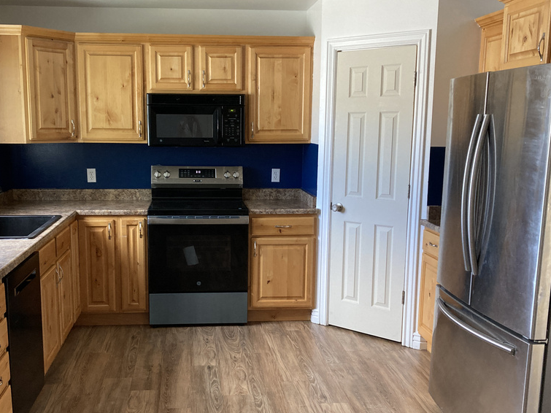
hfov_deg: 48.7
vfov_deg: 37.7
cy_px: 232
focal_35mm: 38
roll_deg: +0.5
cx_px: 225
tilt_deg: -9.0
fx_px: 605
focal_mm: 3.99
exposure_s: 1/60
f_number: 1.8
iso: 200
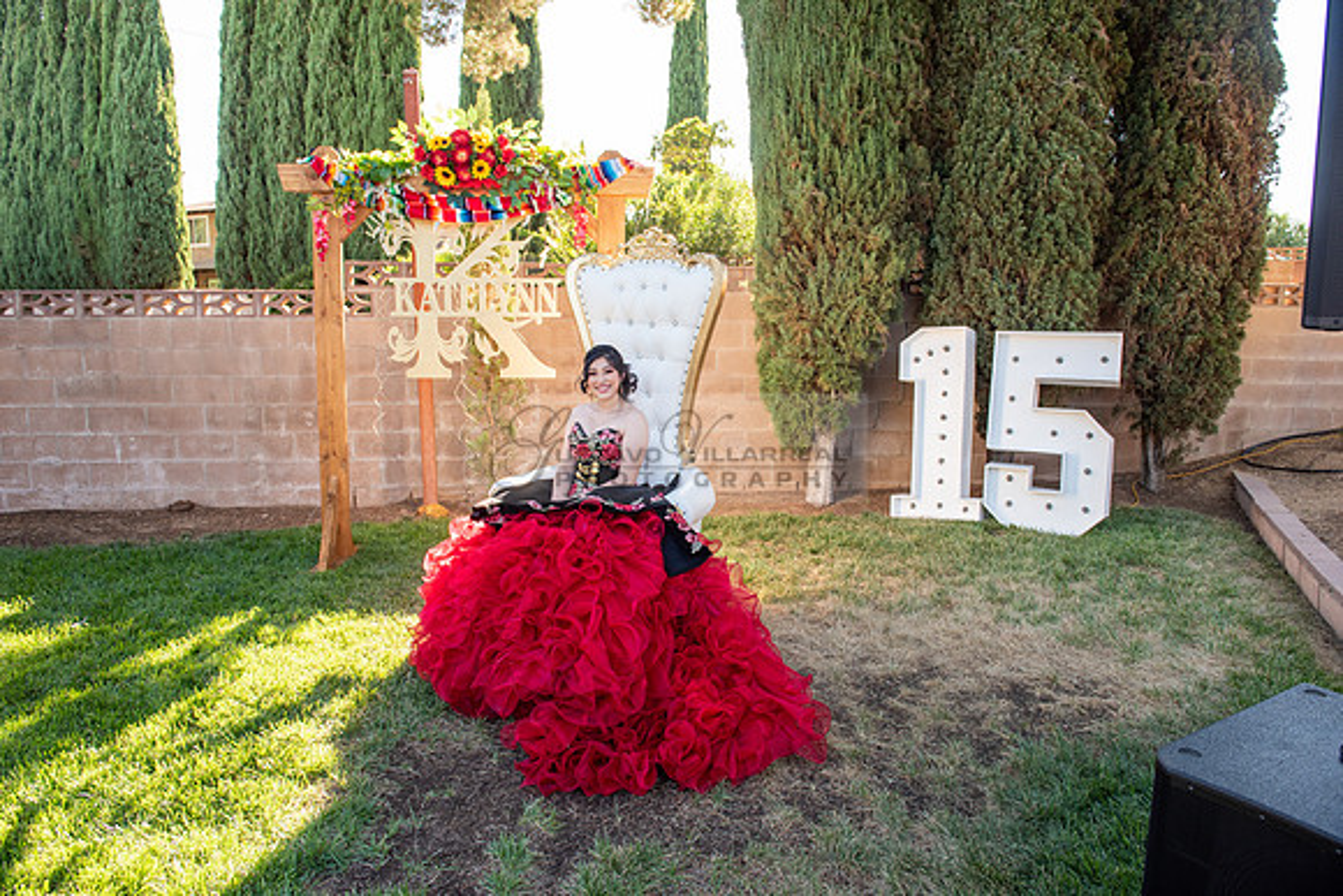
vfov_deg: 53.2
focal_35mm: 24
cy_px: 448
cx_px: 672
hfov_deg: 73.7
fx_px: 896
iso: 400
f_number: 5.6
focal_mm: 24
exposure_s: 1/200
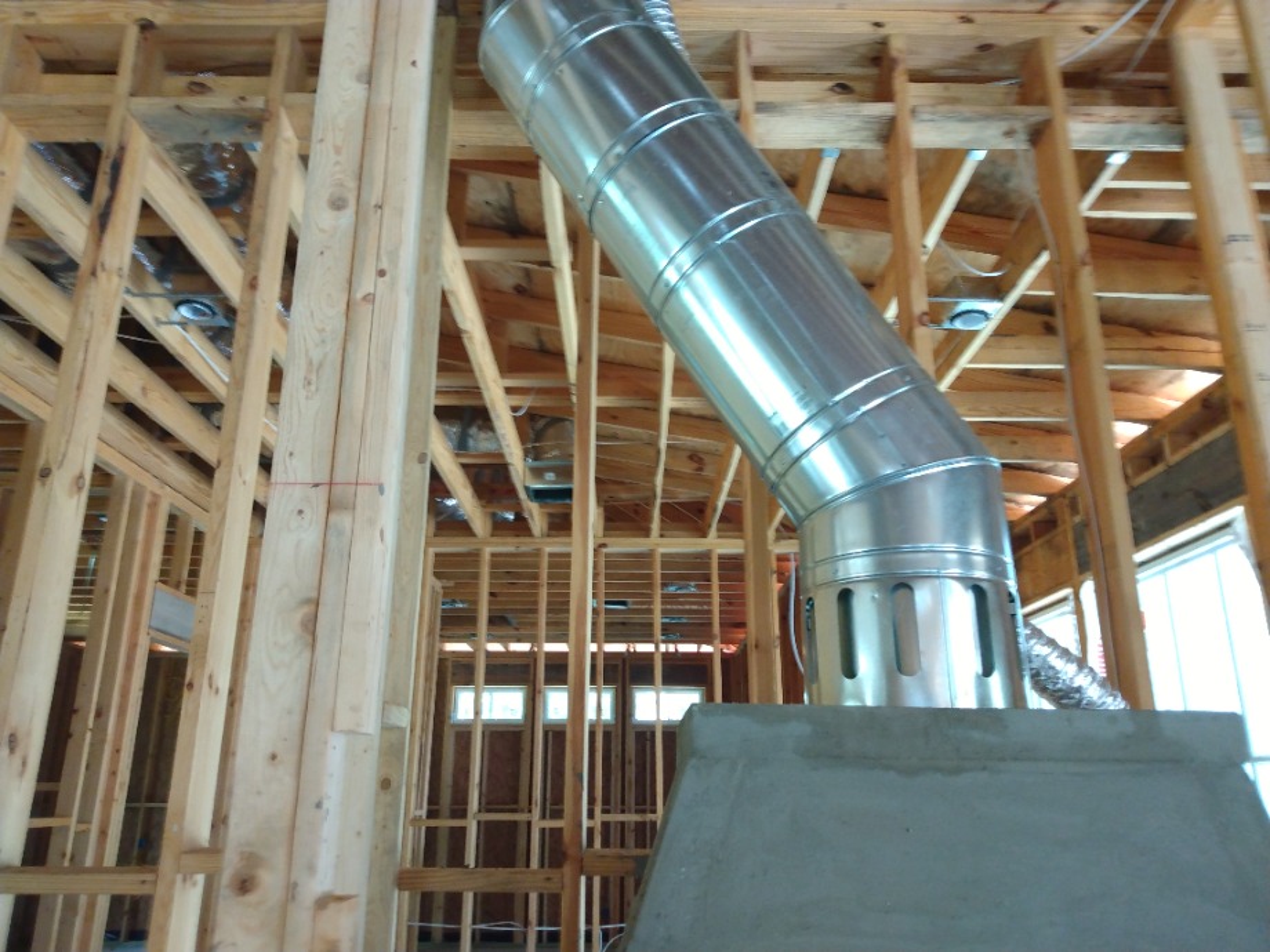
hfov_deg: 81.7
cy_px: 476
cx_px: 635
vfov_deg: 66.0
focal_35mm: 20
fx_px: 734
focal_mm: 3.54
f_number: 2
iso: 294
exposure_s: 1/30
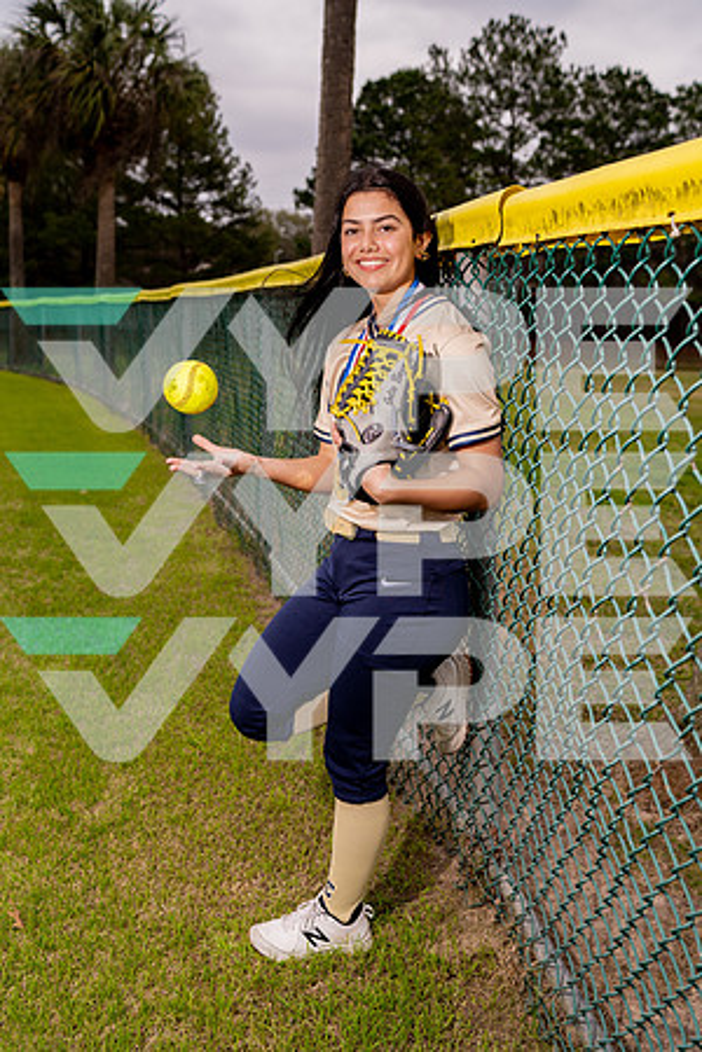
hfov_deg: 37.9
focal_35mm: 35
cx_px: 351
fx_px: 1024
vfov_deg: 54.4
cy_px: 526
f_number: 3.5
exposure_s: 1/800
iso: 100
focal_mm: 35
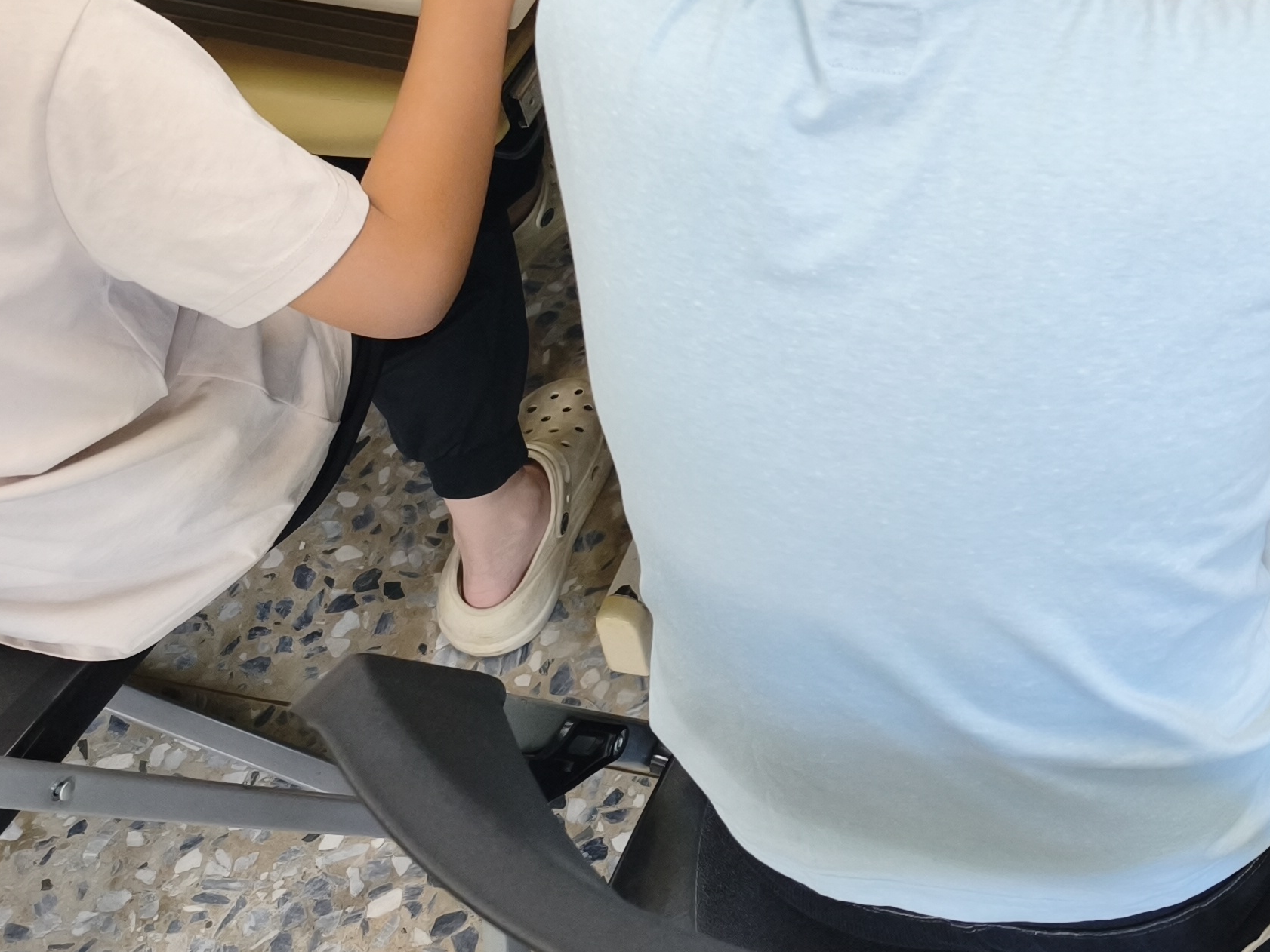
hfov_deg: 32.0
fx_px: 2055
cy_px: -93
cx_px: 1239
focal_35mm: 56
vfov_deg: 24.4
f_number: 1.62
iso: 250
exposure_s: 1/120
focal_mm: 6.45
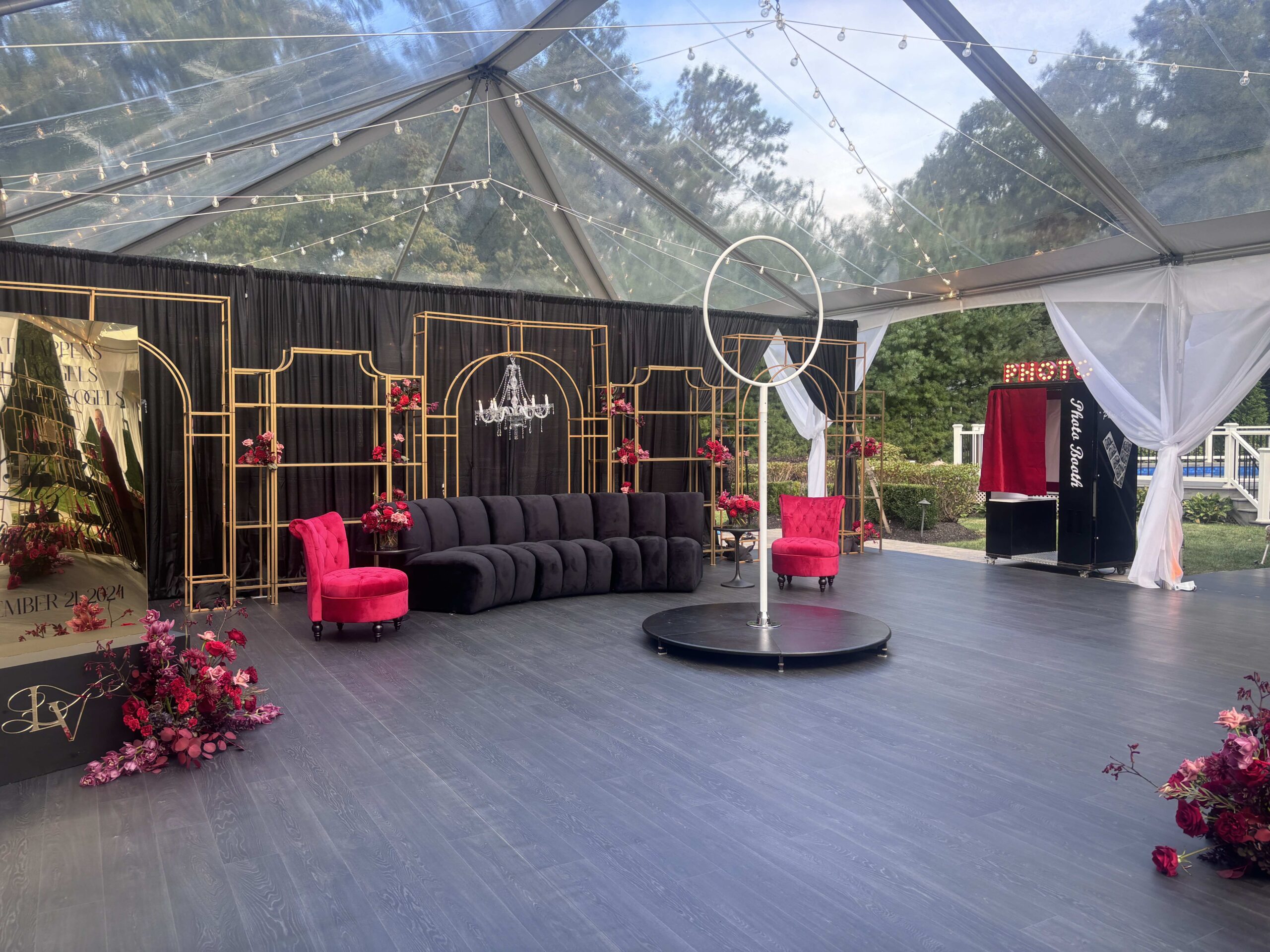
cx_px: 635
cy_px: 476
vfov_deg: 53.1
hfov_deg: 67.3
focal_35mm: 26
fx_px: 954
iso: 40
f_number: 1.6
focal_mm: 5.96
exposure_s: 1/161
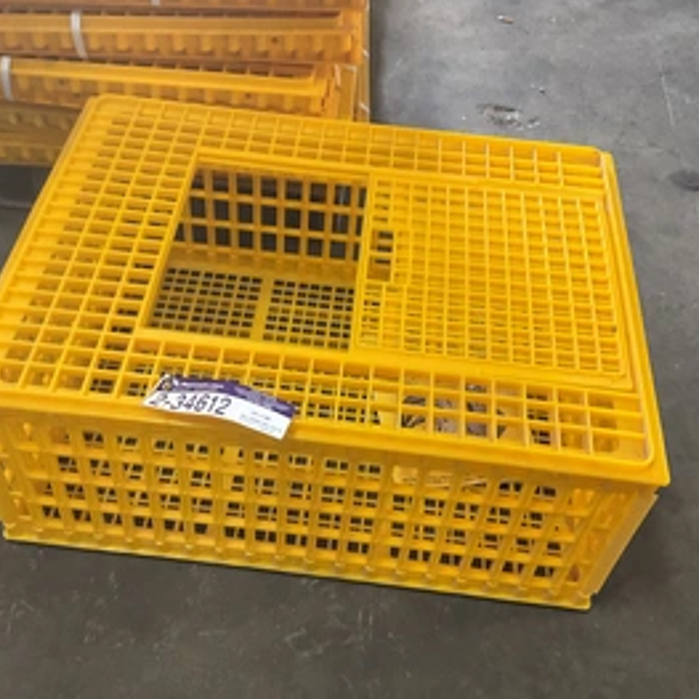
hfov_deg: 42.8
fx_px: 891
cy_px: 343
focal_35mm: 39
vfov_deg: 42.8
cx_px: 335
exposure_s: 1/60
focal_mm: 3
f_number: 1.8
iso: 160
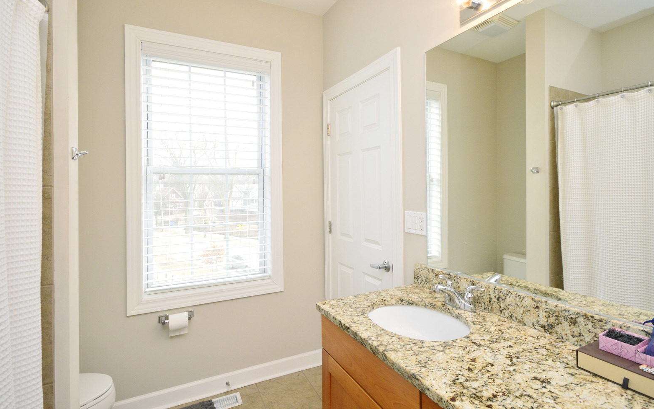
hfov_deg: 90.3
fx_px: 326
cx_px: 332
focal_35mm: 18
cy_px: 186
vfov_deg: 64.1
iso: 800
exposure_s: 1/100
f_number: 9
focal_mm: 11.5
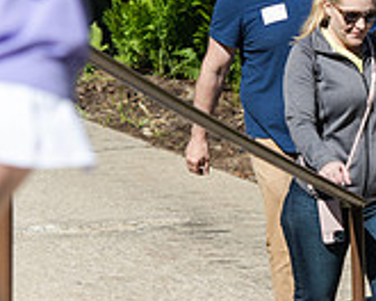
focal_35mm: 396
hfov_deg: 4.9
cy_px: 63
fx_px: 4407
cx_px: 349
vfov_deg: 3.9
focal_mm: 120
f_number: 4
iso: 100
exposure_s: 1/800
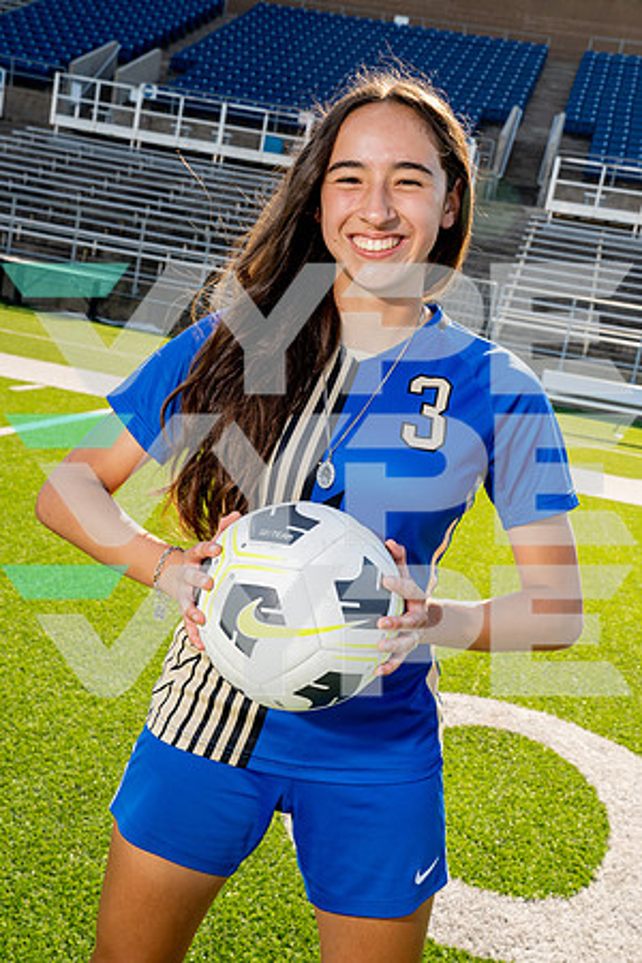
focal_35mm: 47
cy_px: 482
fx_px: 1257
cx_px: 321
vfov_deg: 41.9
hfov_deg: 28.6
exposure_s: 1/250
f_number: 10
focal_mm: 47
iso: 320
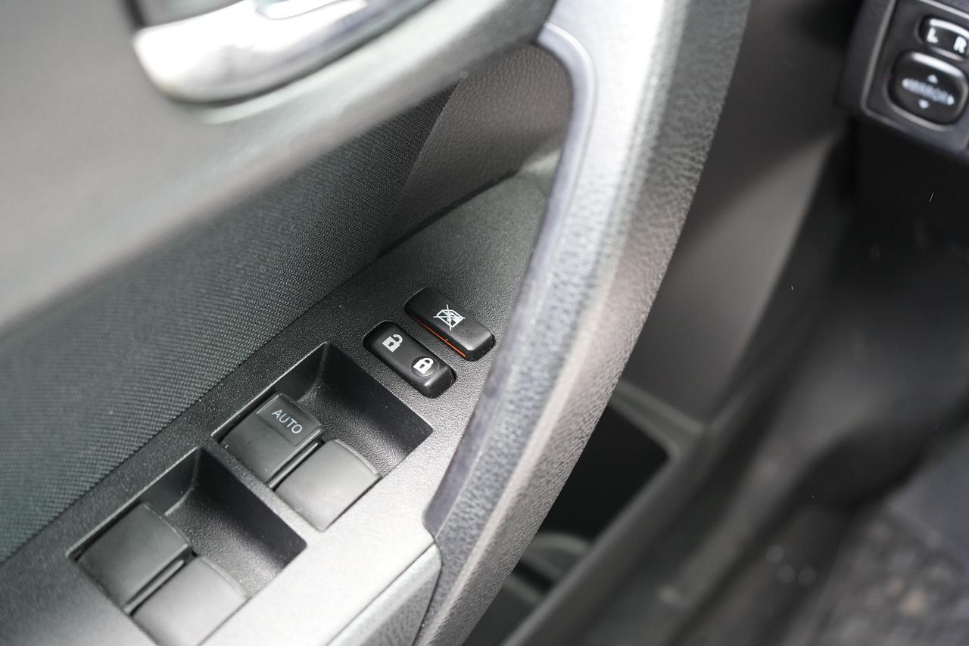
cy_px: 323
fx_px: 1158
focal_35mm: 43
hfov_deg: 45.4
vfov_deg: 31.2
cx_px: 484
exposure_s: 1/160
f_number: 4.5
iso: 2500
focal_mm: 43
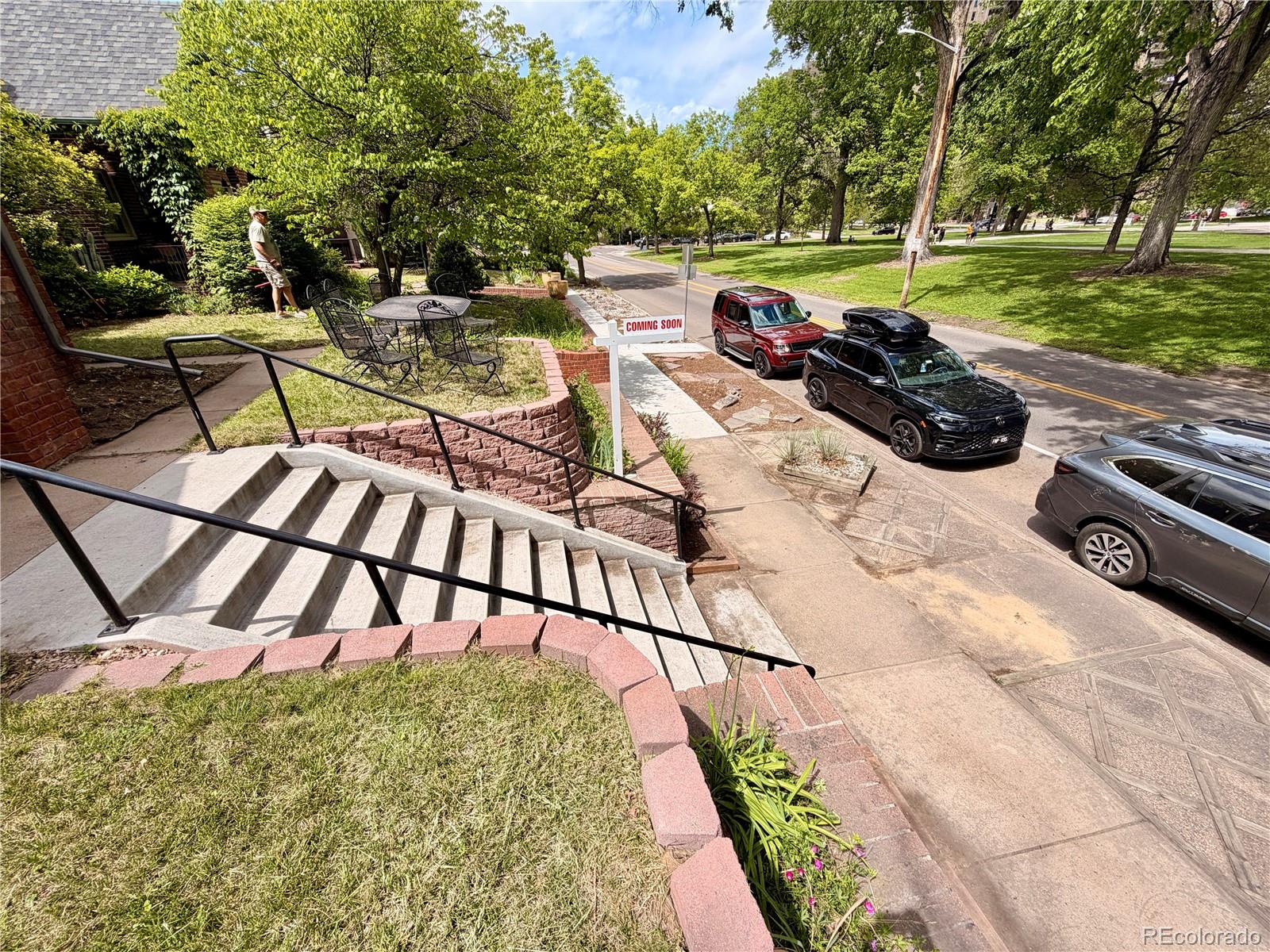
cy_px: 476
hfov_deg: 102.1
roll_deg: +2.1
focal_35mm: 14
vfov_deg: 85.7
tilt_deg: -26.7
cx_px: 635
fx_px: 514
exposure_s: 1/770
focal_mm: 2.22
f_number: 2.2
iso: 32
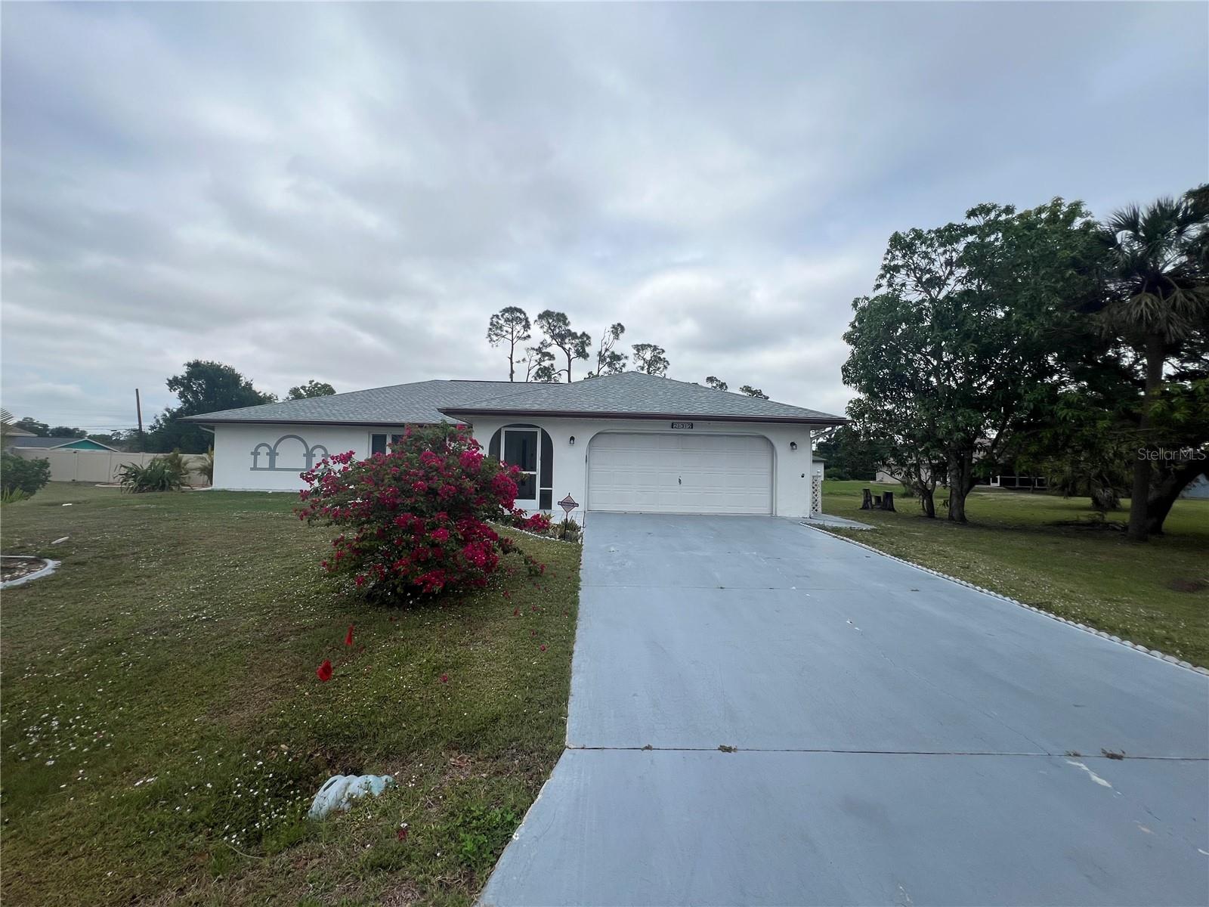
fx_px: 454
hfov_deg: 106.2
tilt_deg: +1.9
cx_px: 604
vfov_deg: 89.9
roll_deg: -1.8
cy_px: 454
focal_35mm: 13
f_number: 1.8
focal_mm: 1.57
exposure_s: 1/2597
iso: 32
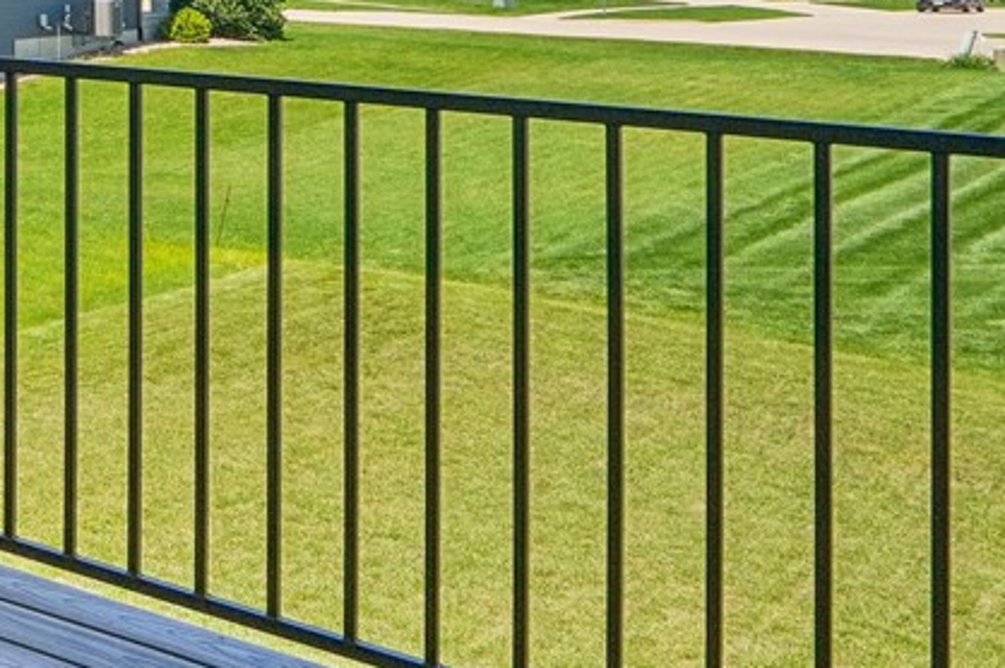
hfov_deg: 22.1
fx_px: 1813
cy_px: -97
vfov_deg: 19.8
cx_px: -701
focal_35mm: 65
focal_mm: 16
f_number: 10
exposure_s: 1/500
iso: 400
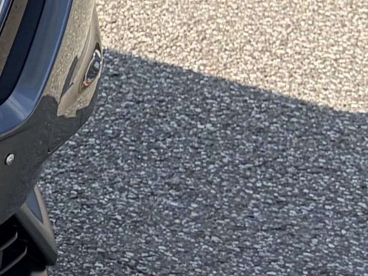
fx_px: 1966
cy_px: -12
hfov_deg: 8.4
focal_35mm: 185
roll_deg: -3.5
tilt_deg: -15.4
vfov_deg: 8.0
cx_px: -849
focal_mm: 5.96
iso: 50
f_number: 1.6
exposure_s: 1/1517
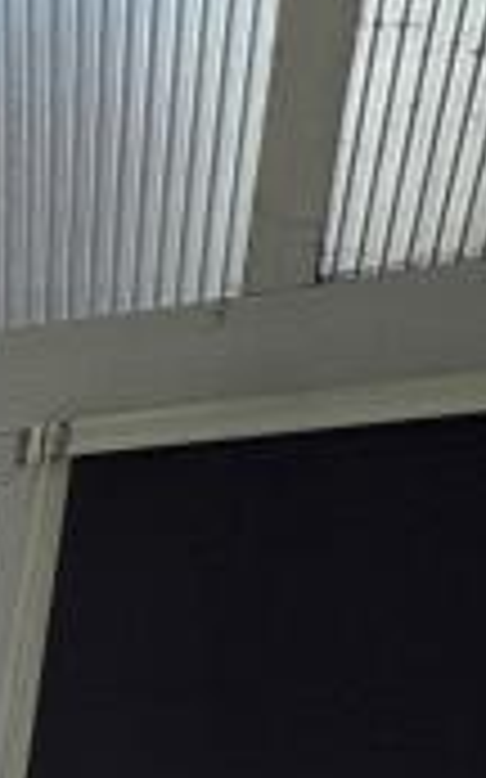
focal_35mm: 88
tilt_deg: -10.6
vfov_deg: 19.9
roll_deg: +0.3
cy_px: 1219
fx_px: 1866
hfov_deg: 8.0
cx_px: -1503
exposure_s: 1/1299
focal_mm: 2.22
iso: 50
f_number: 2.2
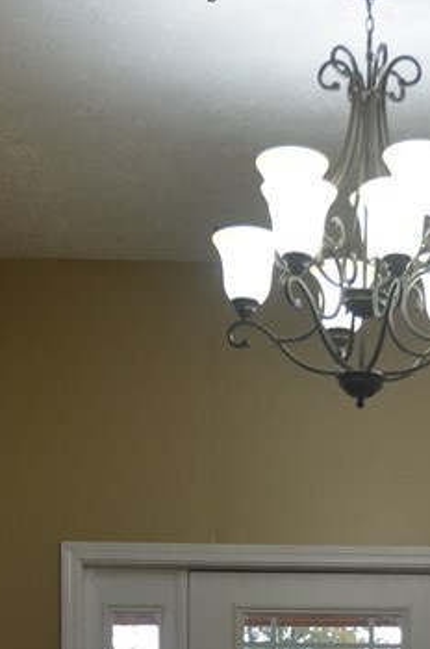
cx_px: 474
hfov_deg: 12.0
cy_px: 945
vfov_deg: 16.8
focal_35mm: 112
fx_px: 2015
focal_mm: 24
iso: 400
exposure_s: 1/80
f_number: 4.5
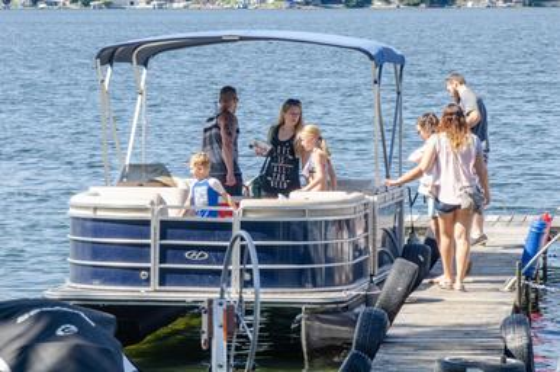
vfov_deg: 6.3
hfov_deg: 9.6
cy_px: 186
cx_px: 280
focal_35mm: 216
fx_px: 3350
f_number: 10
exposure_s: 1/80
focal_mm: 135
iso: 125
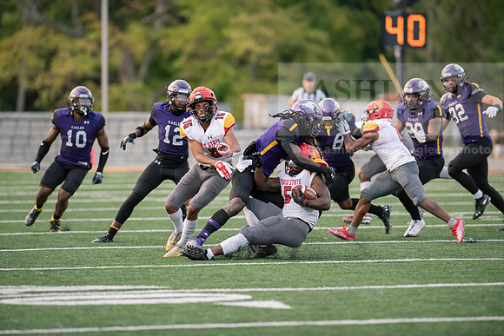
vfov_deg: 4.6
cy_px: 168
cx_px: 252
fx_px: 4201
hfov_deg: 6.9
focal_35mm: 300
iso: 1250
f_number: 3.2
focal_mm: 300
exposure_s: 1/1000
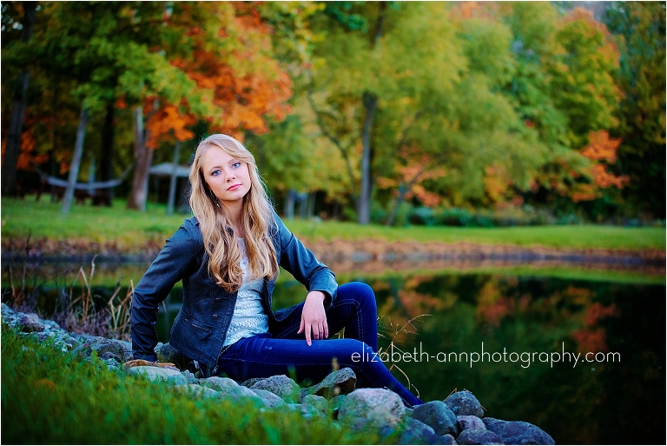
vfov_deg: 17.5
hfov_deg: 26.0
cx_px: 334
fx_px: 1446
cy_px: 223
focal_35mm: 78
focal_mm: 78
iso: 1250
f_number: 2.8
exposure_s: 1/125
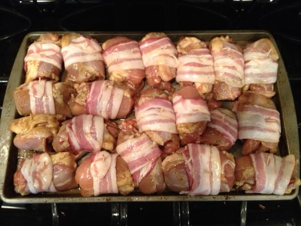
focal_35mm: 35
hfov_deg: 52.6
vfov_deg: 40.7
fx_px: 304
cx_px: 150
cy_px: 113
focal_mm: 4.28
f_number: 2.4
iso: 400
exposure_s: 1/20
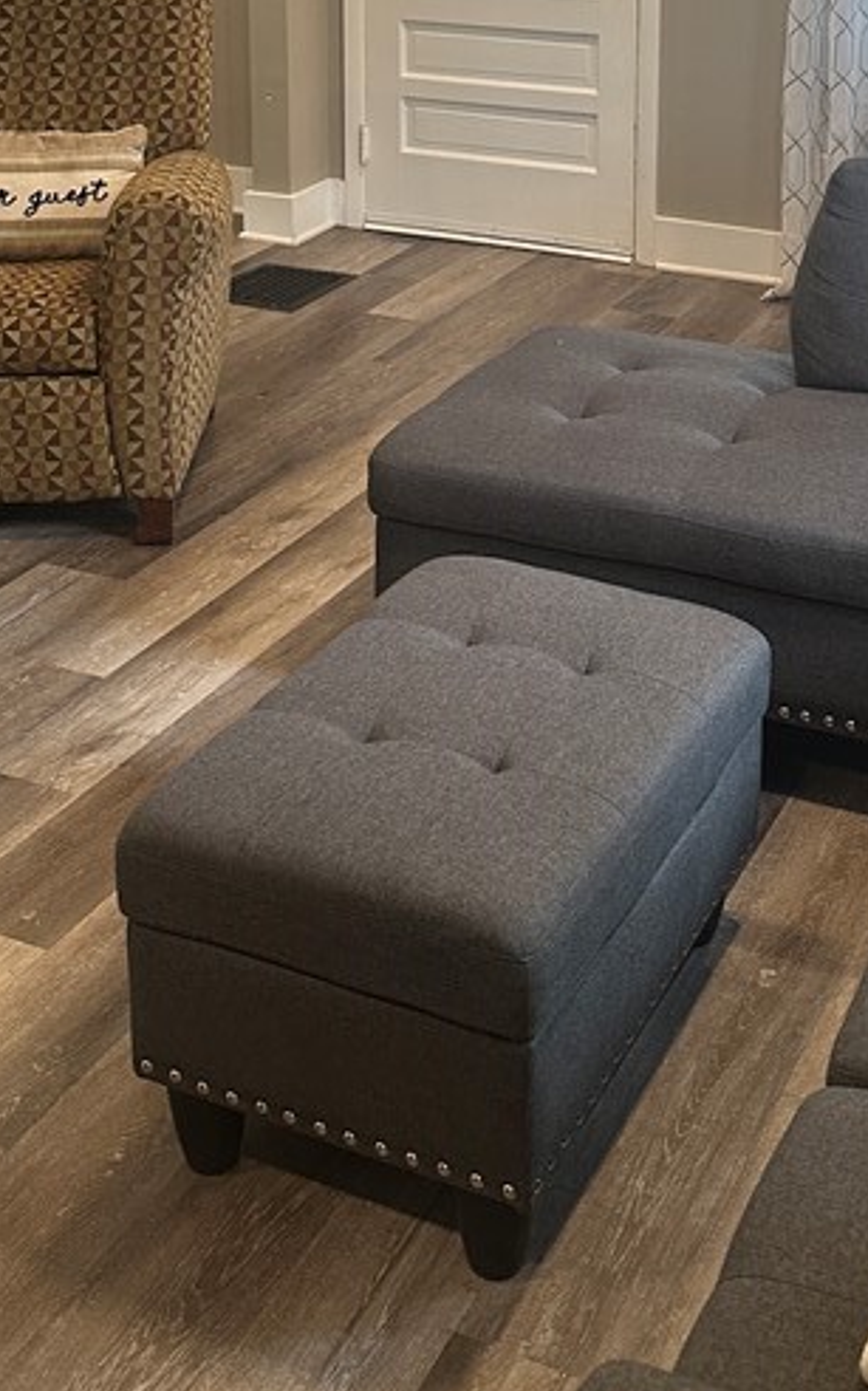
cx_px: 486
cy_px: 88
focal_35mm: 53
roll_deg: -0.7
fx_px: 2008
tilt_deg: -11.5
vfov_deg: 35.5
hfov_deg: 24.4
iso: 200
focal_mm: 6.86
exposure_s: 1/120
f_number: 1.78
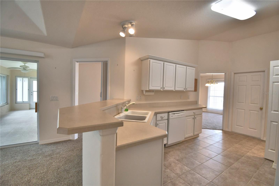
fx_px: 116
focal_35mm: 15
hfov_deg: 100.4
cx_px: 140
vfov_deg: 77.3
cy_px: 93
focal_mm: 10
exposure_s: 1/60
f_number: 4.5
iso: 400
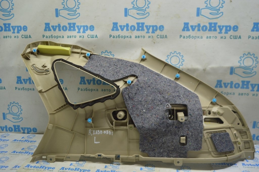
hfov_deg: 57.3
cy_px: 86
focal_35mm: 33
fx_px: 237
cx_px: 130
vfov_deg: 39.9
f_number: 3.8
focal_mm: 22
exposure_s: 1/50
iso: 400
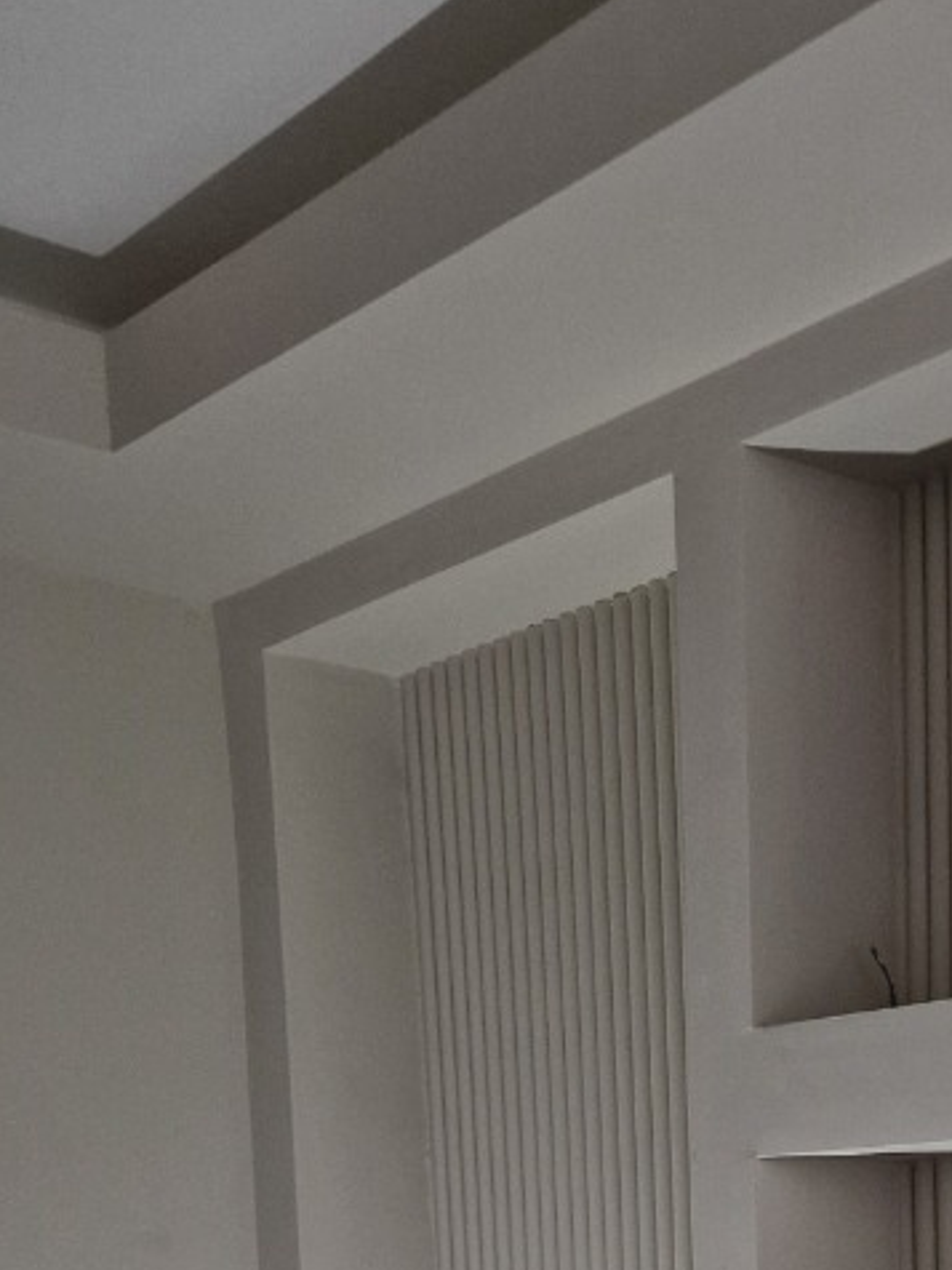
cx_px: 768
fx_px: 2127
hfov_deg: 24.8
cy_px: 1566
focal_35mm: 58
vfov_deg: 28.4
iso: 160
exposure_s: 1/100
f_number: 1.8
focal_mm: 5.4
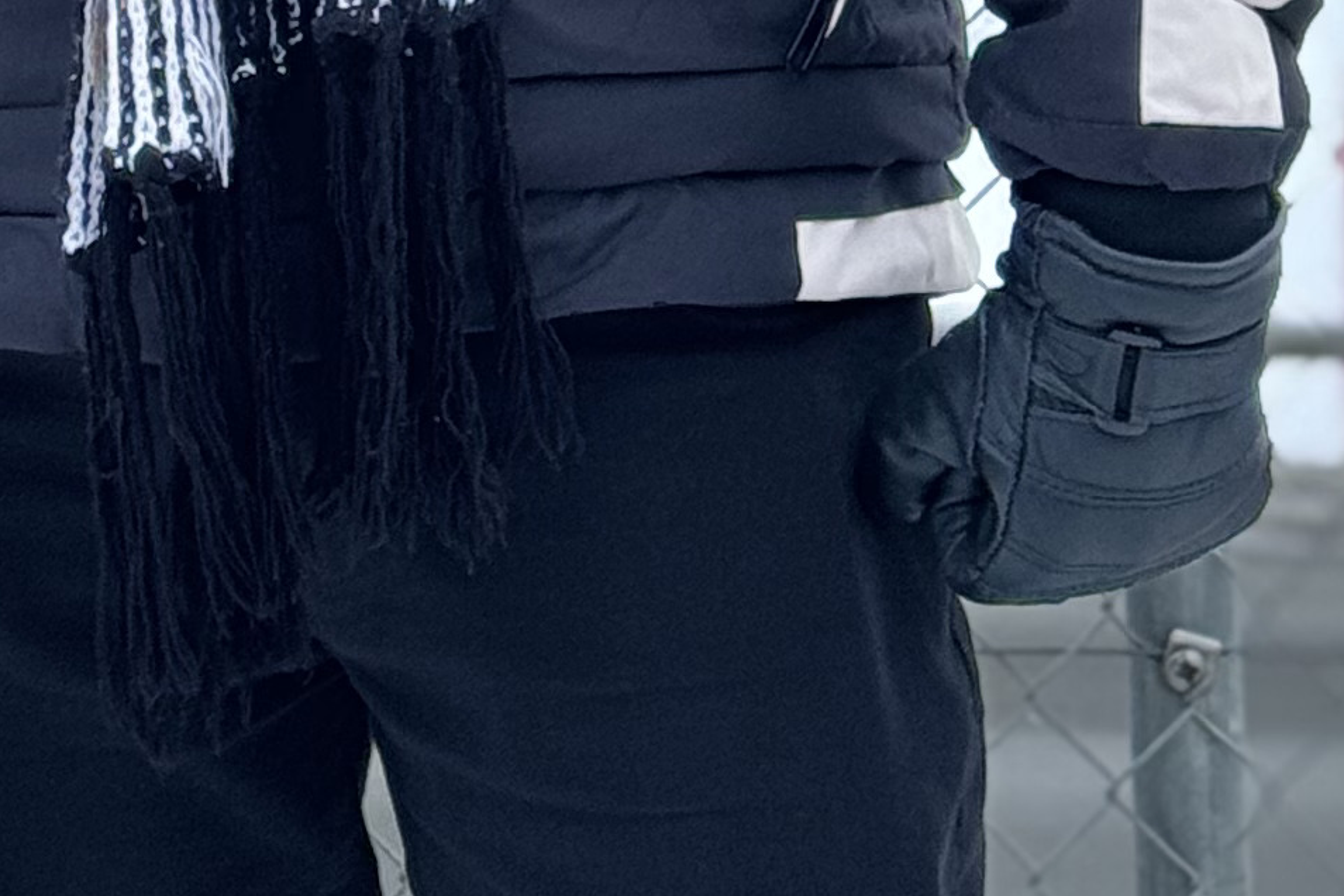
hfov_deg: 9.7
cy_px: -1758
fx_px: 7877
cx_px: 211
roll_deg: +1.1
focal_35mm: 211
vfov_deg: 6.0
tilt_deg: +3.5
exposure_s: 1/783
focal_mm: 6.76
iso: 64
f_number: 1.78
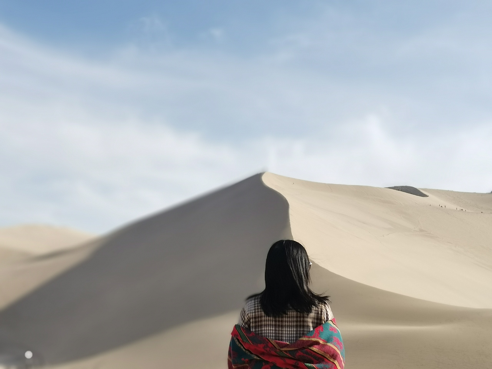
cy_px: 184
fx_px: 739
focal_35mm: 52
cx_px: 246
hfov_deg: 36.8
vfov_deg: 28.0
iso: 50
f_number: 4
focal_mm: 4.75
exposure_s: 1/1381
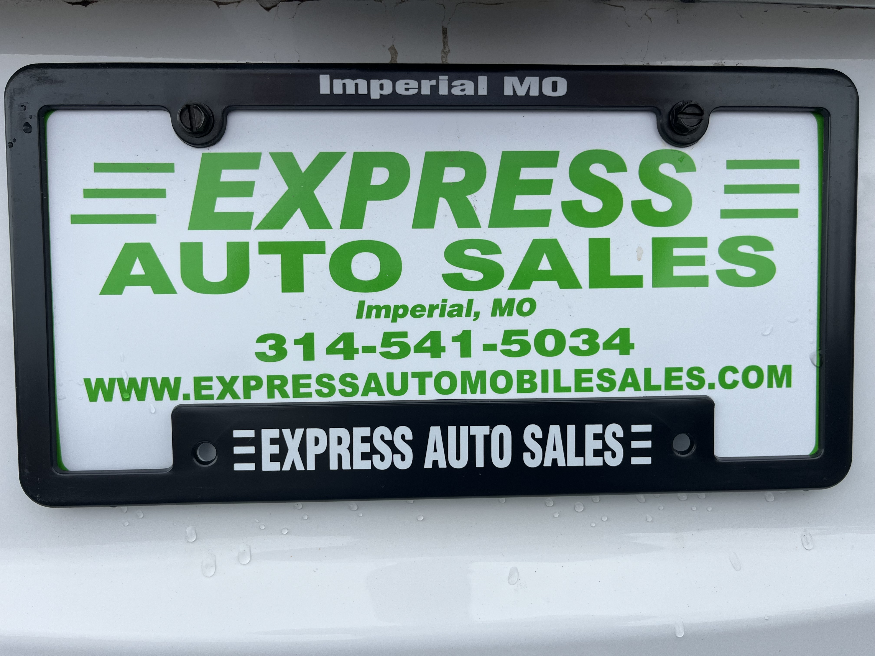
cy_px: 328
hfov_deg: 67.3
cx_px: 438
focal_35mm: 26
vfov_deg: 53.1
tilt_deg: -14.3
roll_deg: +3.9
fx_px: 657
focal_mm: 5.1
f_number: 1.6
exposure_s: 1/1580
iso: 50
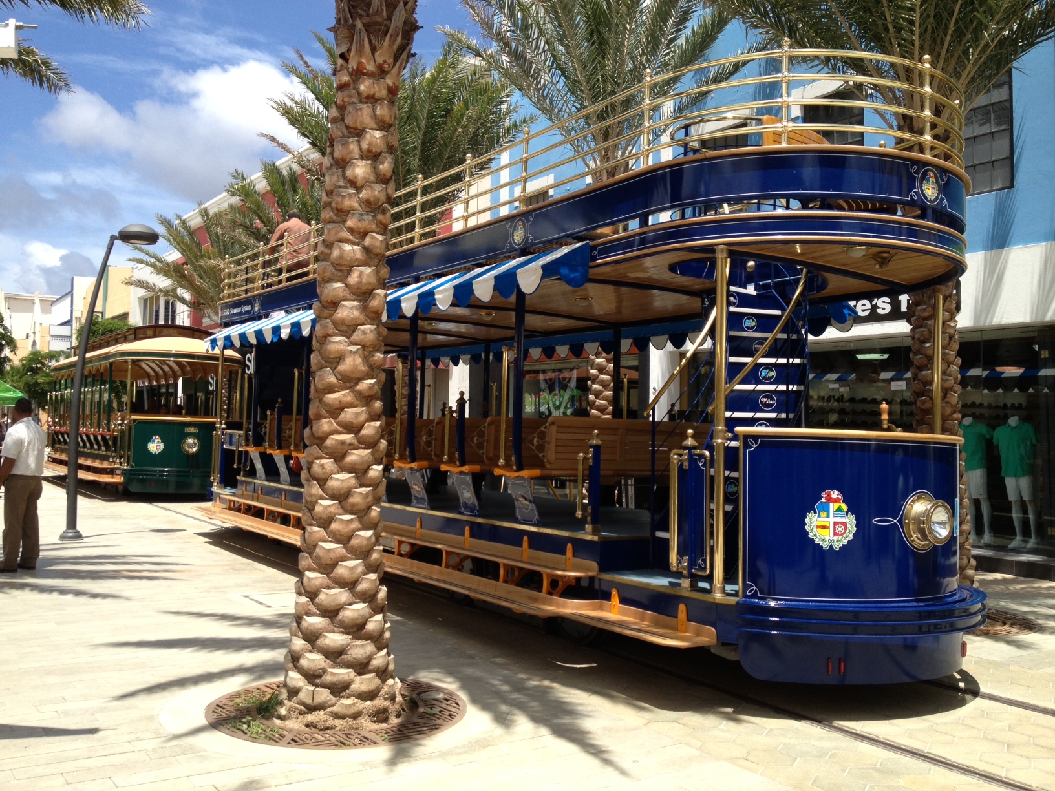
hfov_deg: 52.6
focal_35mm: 35
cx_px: 528
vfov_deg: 40.7
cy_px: 396
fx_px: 1067
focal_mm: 4.28
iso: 50
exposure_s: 1/1200
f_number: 2.4
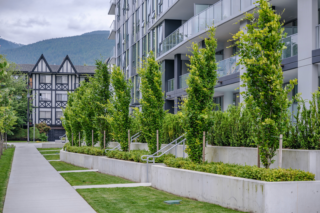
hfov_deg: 28.8
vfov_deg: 19.5
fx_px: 622
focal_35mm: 70
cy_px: 106
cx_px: 160
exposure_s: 1/125
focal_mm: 70
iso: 100
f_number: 3.2
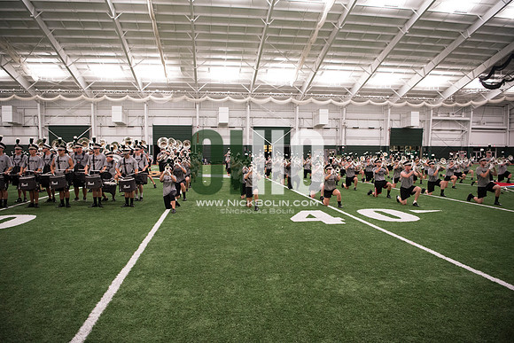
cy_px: 172
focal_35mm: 24
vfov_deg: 53.2
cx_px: 257
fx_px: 343
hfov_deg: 73.7
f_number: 3.2
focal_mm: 24
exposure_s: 1/200
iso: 3200
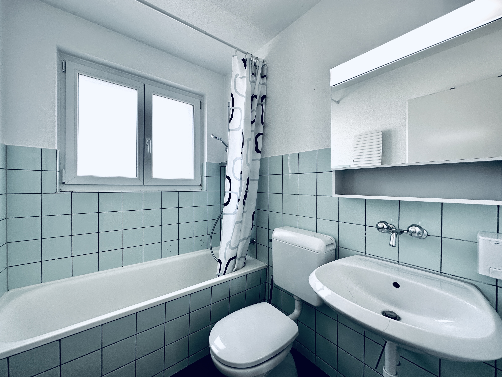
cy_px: 188
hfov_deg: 102.1
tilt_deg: -0.8
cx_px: 251
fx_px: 203
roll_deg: -0.6
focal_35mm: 14
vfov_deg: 85.7
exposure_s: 1/99
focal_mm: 2.22
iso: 80
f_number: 2.2
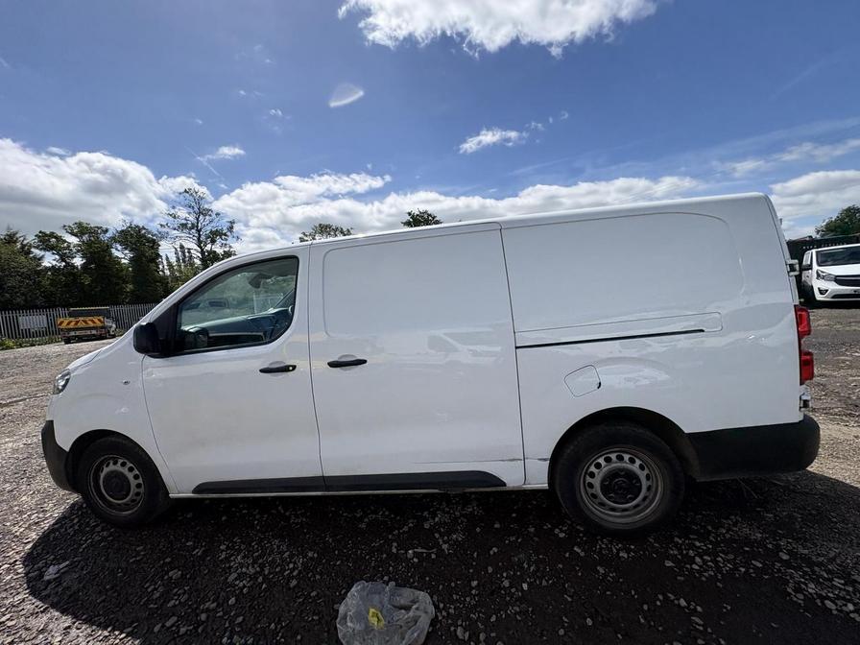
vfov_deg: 85.7
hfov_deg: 102.1
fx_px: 348
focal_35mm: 14
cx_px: 430
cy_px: 322
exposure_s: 1/3106
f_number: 2.2
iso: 40
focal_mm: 2.22
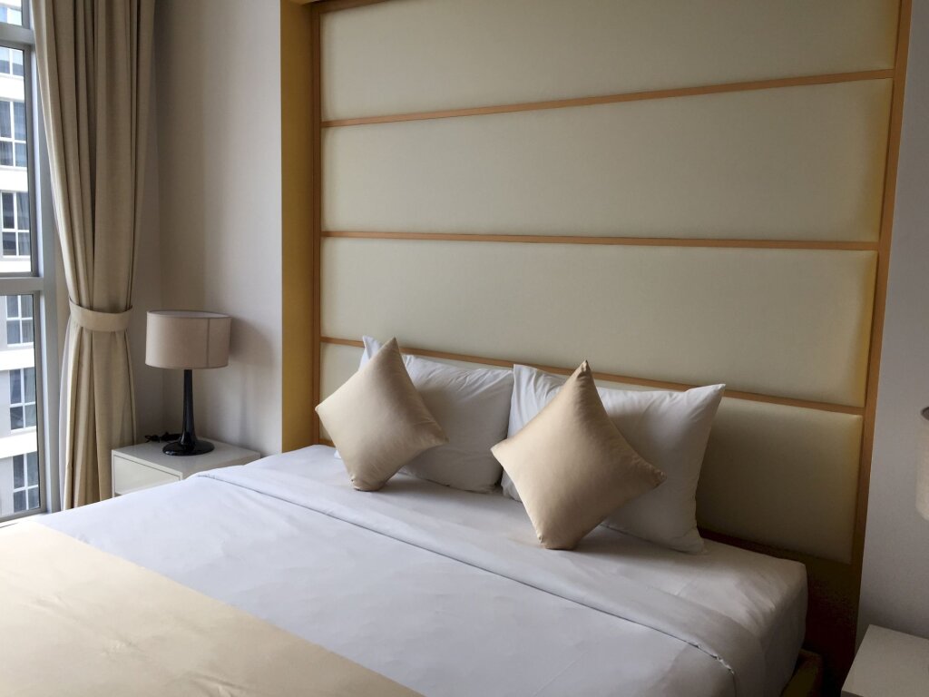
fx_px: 778
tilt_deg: -6.9
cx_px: 464
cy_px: 348
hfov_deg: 61.7
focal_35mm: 29
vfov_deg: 48.2
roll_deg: -1.8
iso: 32
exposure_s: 1/60
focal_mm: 4.15
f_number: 2.2
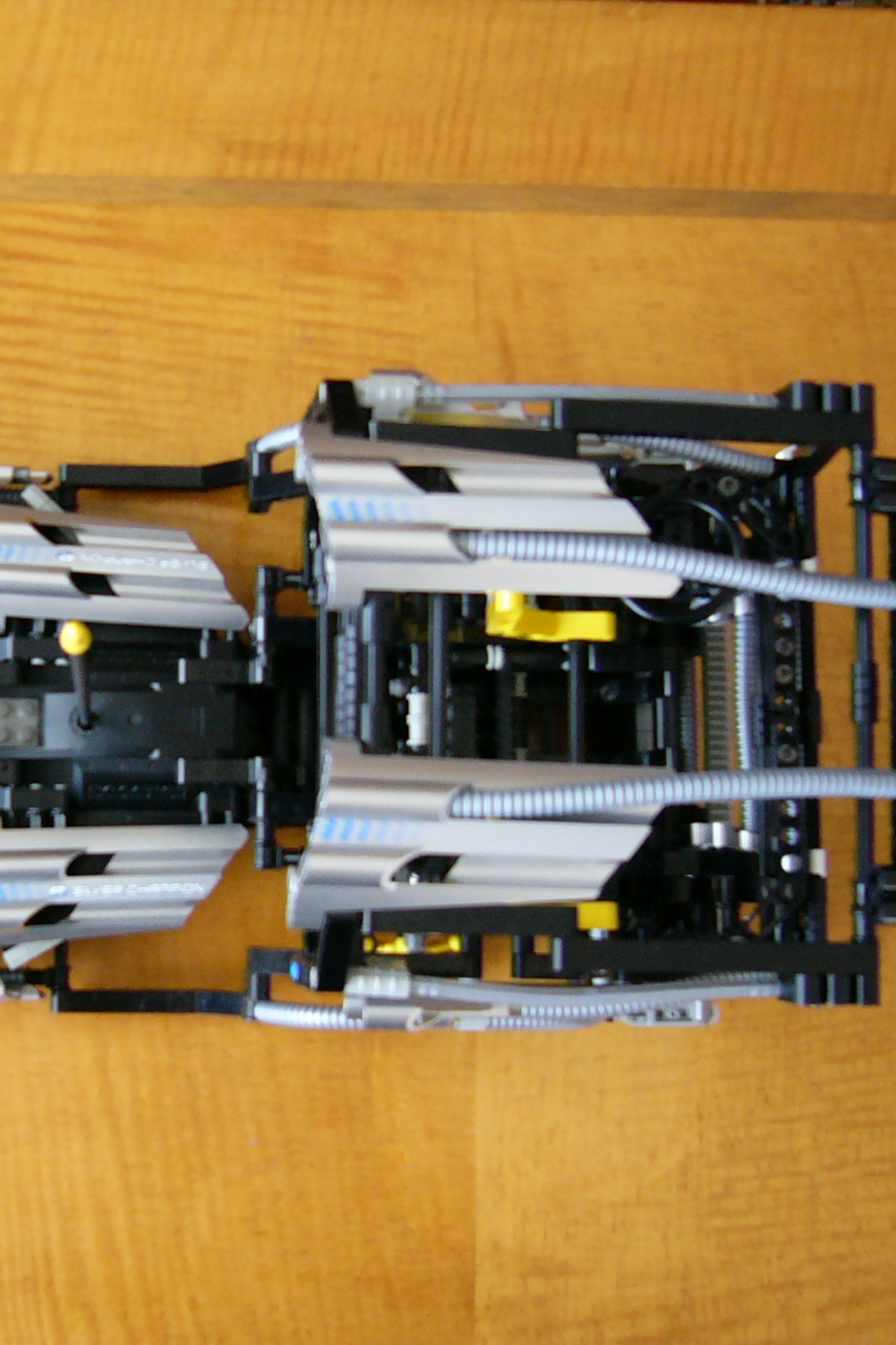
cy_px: 671
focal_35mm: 49
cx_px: 131
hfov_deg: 26.8
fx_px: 1830
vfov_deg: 40.4
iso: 200
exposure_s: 1/8
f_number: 2.8
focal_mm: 5.8
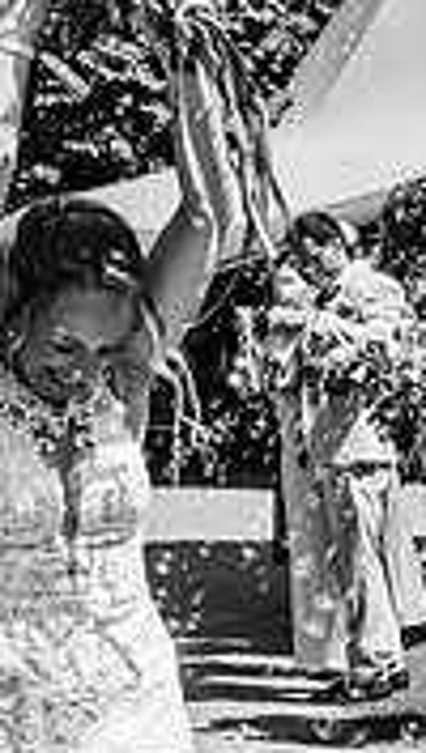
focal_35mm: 120
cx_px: -230
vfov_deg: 17.8
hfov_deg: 9.8
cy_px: 540
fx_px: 2402
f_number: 4.5
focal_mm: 35
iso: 100
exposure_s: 1/1250
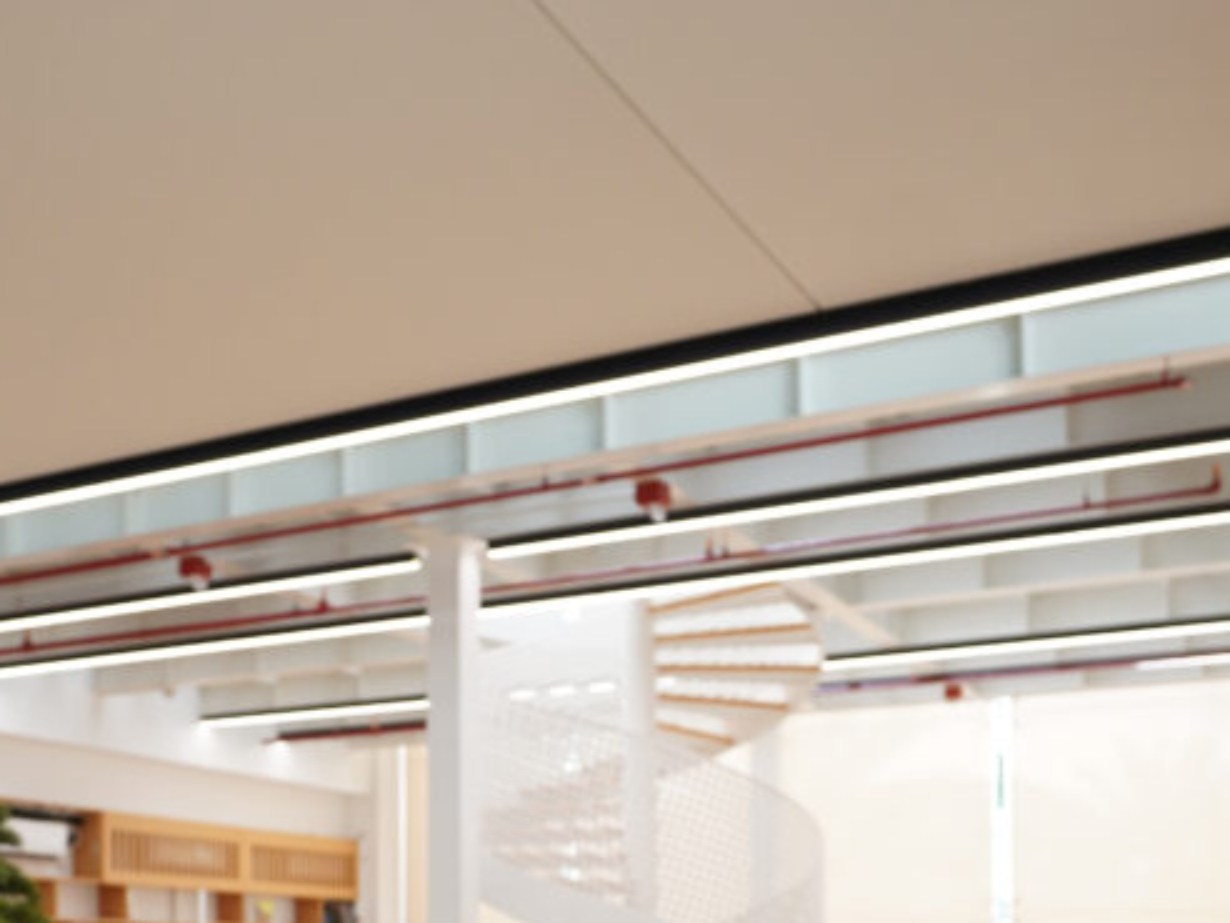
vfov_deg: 30.4
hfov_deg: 42.6
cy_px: 938
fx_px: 1563
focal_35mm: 44
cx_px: 464
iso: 250
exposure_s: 1/160
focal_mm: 14.7
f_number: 2.8
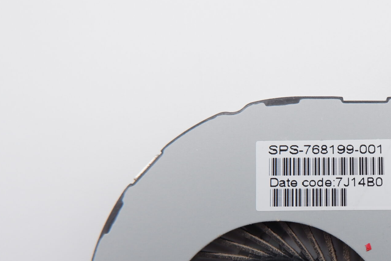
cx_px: 323
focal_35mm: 46
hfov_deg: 40.6
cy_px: 173
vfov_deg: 29.1
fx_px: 500
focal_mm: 15
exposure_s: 1/170
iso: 800
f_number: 5.6
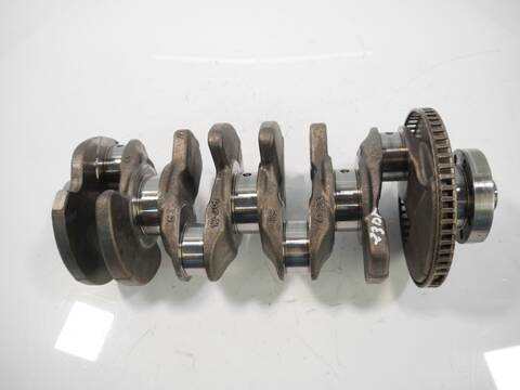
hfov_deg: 60.0
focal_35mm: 30
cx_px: 260
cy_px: 195
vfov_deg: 46.8
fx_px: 451
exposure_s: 1/60
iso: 500
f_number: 3.6
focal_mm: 15
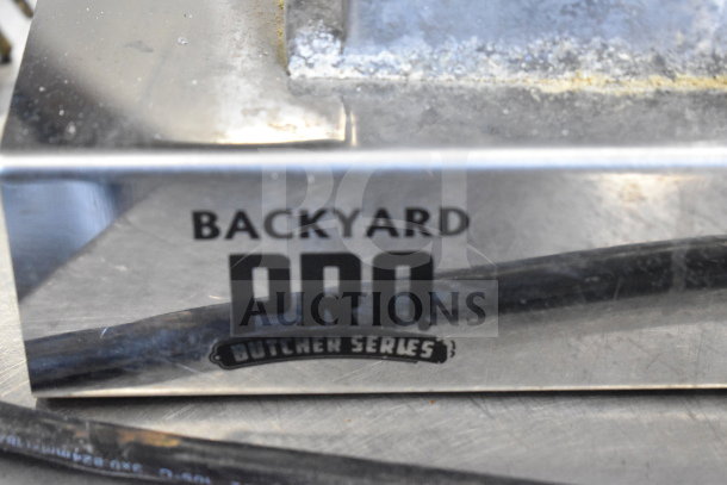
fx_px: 1666
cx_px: 364
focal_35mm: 82
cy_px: 242
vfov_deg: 16.6
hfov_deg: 24.6
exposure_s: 1/100
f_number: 5.6
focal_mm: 55
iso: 9000
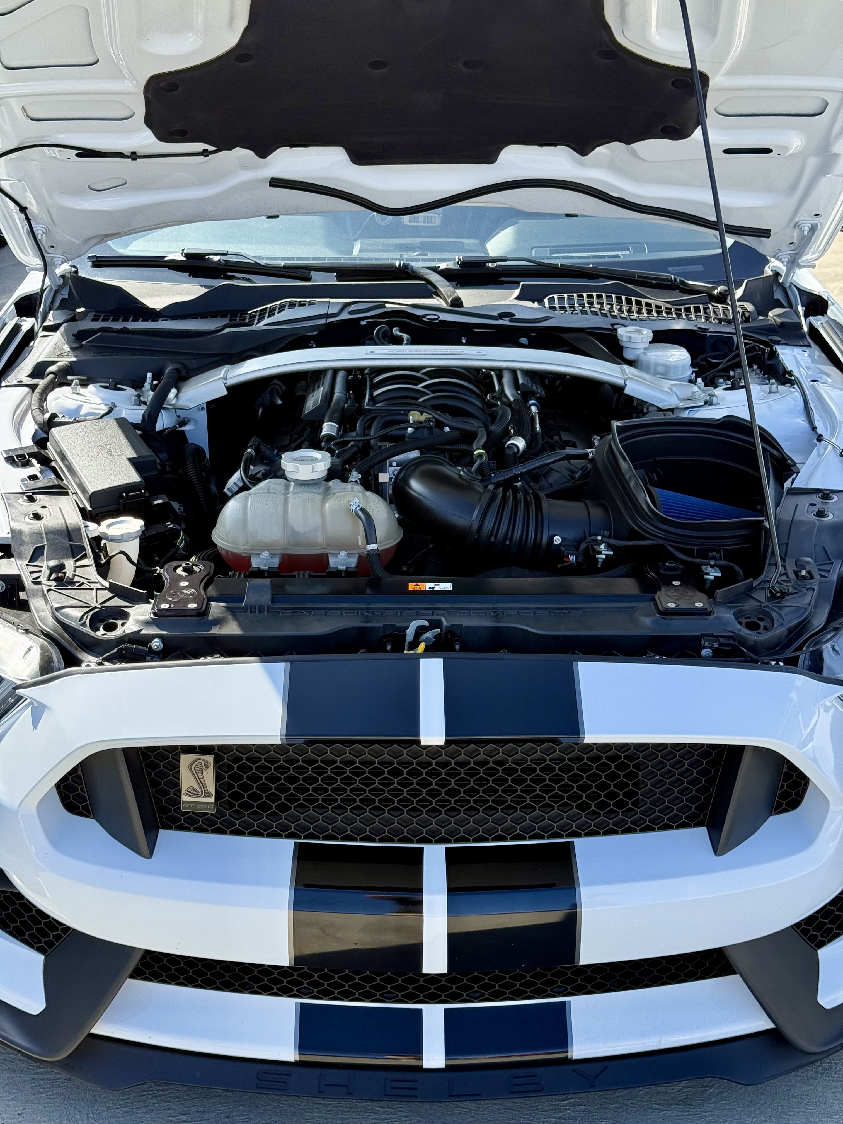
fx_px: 1559
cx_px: 422
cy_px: 562
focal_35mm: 48
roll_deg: +0.4
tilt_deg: -22.5
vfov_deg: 39.7
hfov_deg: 30.3
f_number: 1.78
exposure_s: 1/1403
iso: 80
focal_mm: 6.76
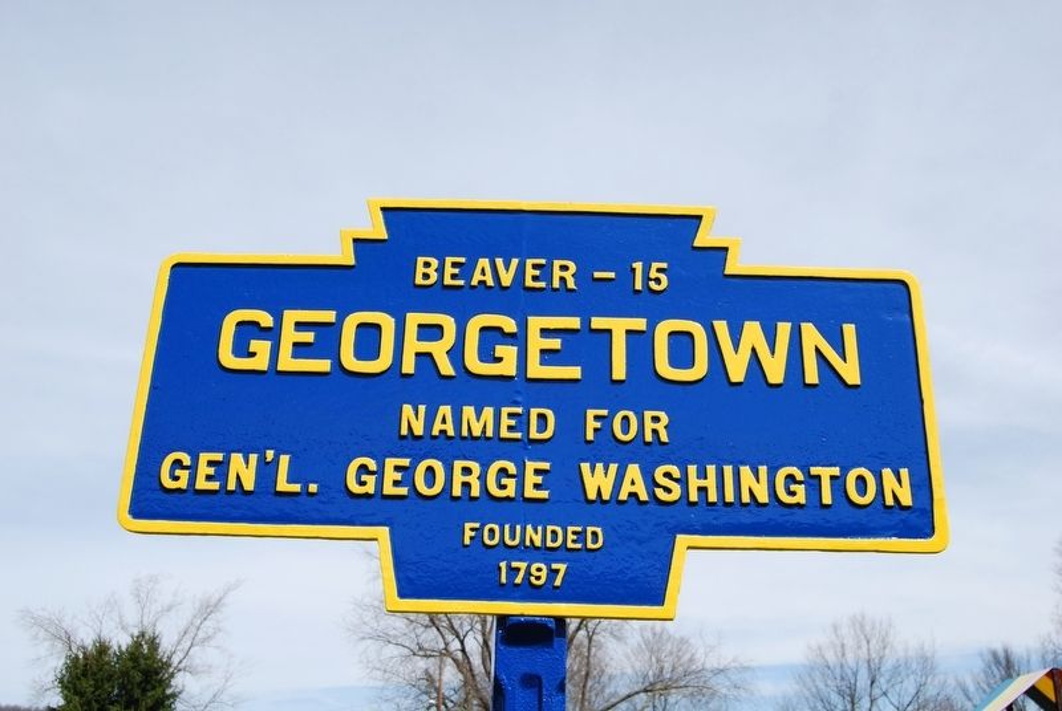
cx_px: 531
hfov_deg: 53.1
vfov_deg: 37.0
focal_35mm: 36
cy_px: 356
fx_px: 1064
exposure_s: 1/250
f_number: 8
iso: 100
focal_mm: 24
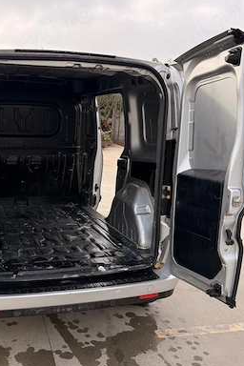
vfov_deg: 49.5
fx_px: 396
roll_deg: -1.5
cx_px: 69
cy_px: 204
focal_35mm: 39
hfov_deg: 33.7
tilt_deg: -12.6
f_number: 1.78
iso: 100
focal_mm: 6.76
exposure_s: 1/1292
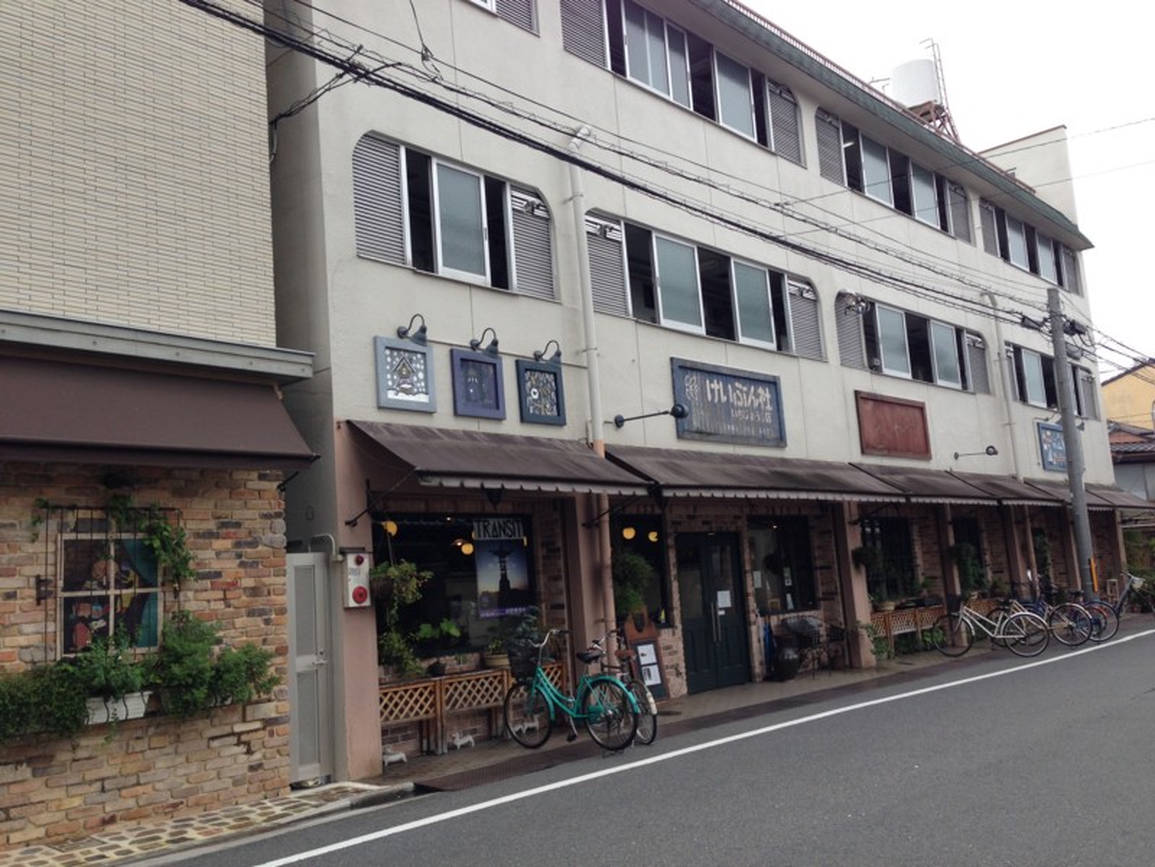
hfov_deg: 55.4
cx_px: 578
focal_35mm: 33
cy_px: 434
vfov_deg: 42.9
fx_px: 1101
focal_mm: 4.12
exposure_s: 1/583
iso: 50
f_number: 2.4
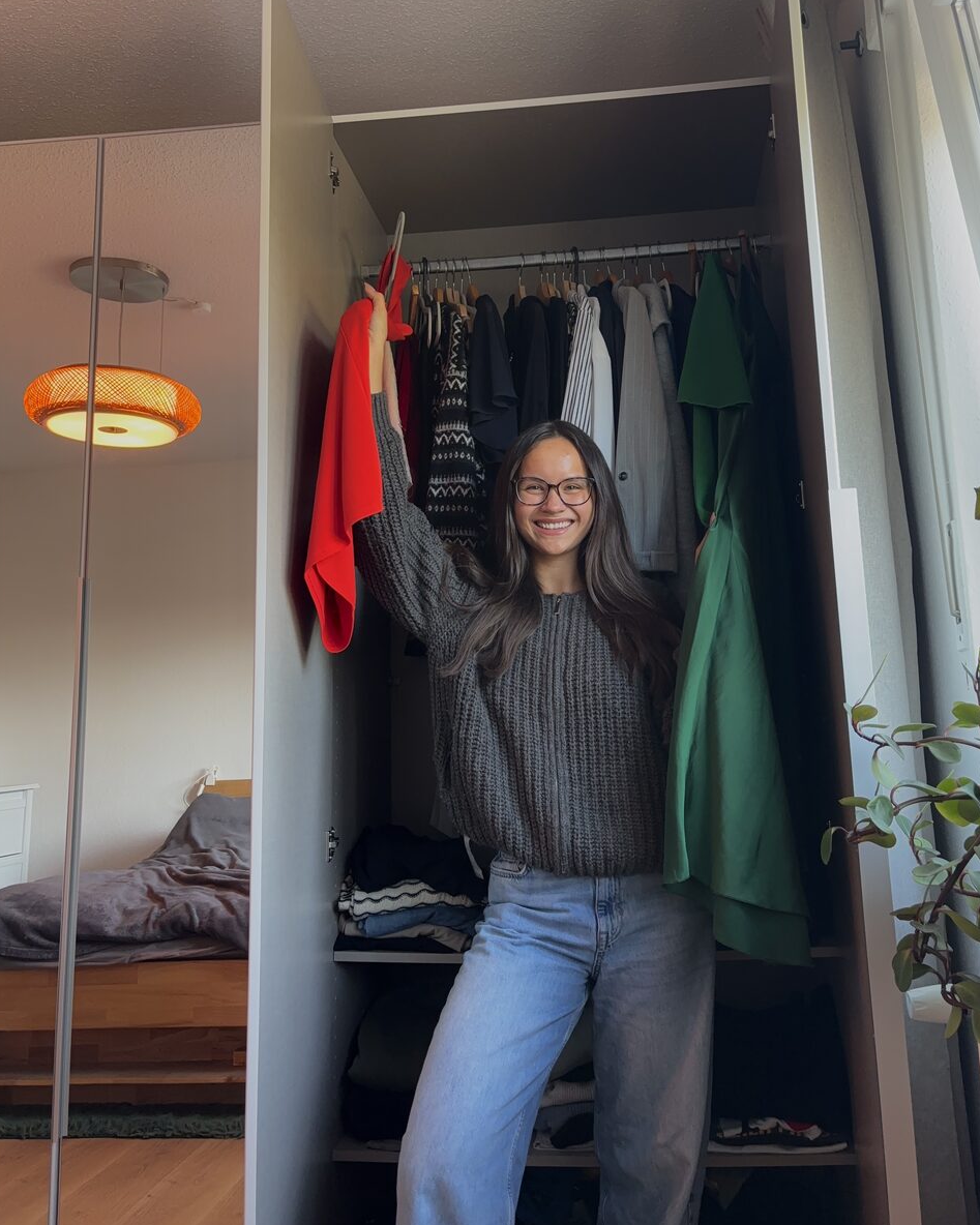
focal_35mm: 30
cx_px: 532
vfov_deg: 58.6
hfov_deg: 48.4
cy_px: 532
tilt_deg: +10.4
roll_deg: +1.0
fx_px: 1088
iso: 125
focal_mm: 5.96
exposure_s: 1/50
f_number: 1.6
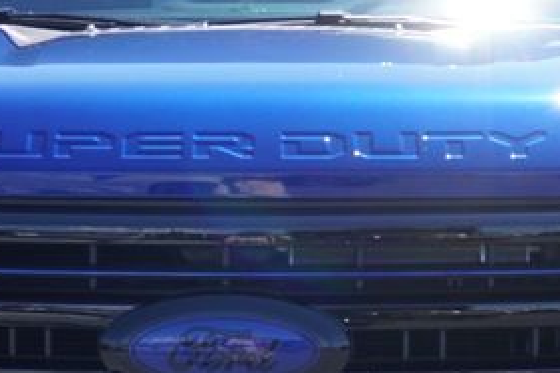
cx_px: 161
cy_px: 391
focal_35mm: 120
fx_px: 1867
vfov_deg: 11.3
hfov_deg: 17.0
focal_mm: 22
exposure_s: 1/160
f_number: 6.3
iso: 100
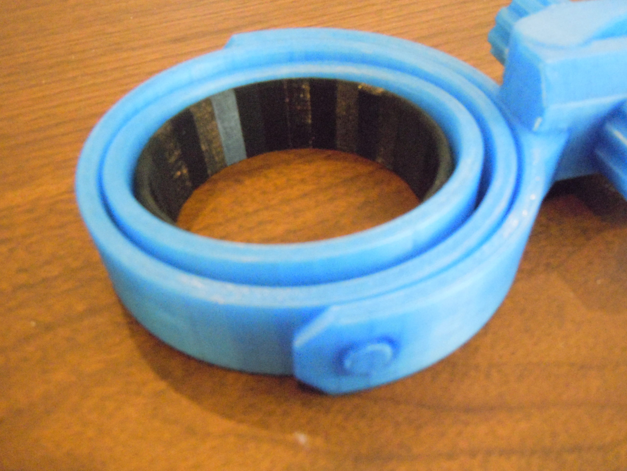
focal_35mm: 30
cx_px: 314
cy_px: 236
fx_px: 543
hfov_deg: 60.0
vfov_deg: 46.8
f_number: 3.5
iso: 3200
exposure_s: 1/125
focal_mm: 5.4
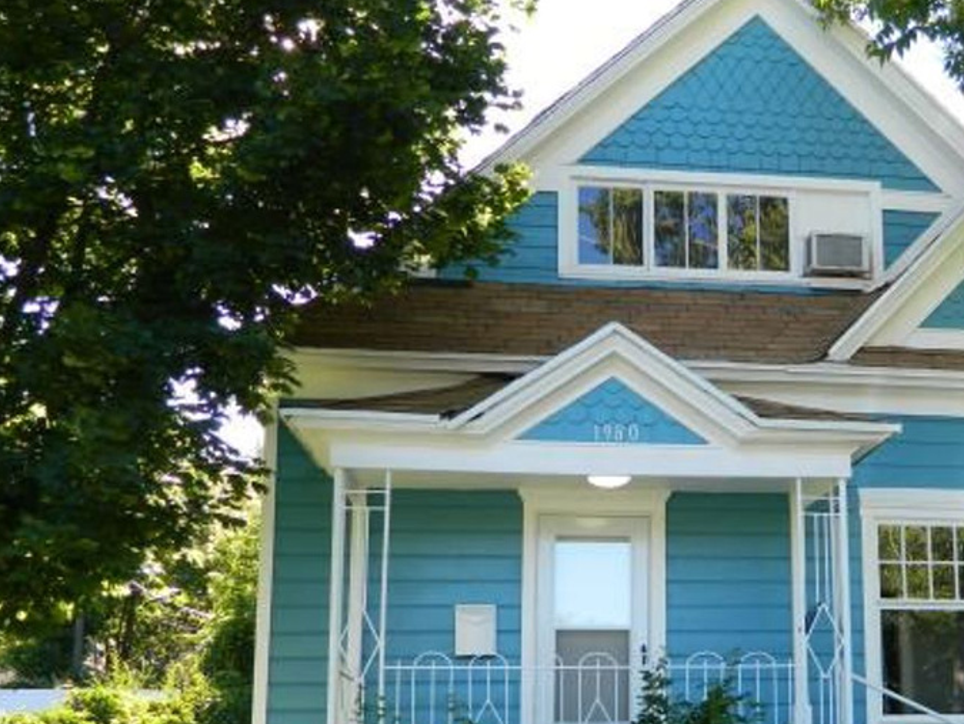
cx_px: 723
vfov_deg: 30.4
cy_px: 538
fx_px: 1310
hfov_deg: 39.3
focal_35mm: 47
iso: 80
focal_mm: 5.6
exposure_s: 1/160
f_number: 3.2
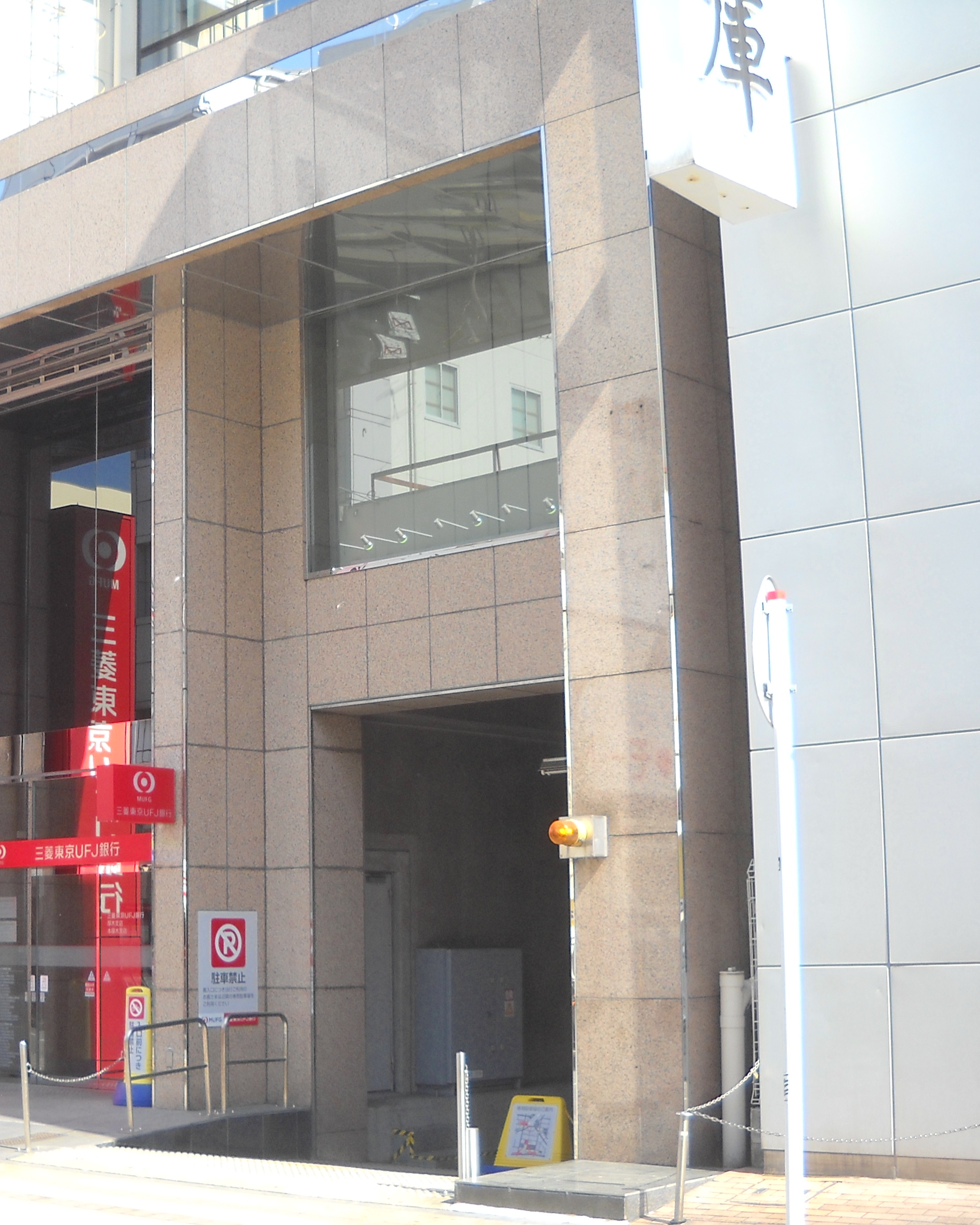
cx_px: 199
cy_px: 606
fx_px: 1958
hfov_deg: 27.6
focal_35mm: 54
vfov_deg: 34.7
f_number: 3.1
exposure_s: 1/192
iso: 64
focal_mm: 6.72
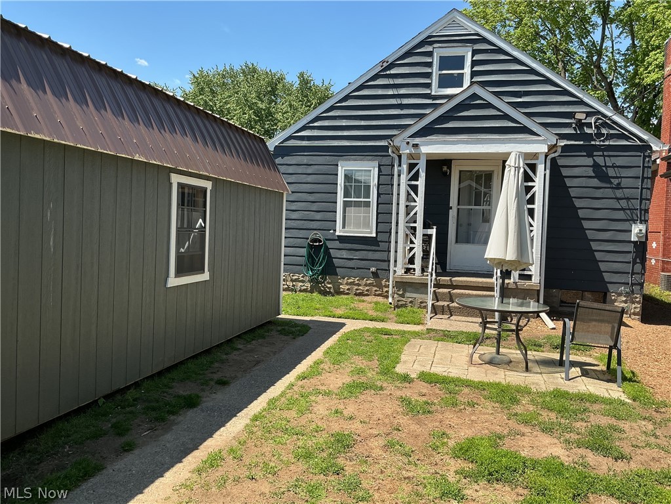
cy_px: 252
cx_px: 336
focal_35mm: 29
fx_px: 562
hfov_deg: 61.7
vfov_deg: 48.2
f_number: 1.8
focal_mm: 3
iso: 25
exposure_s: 1/1098
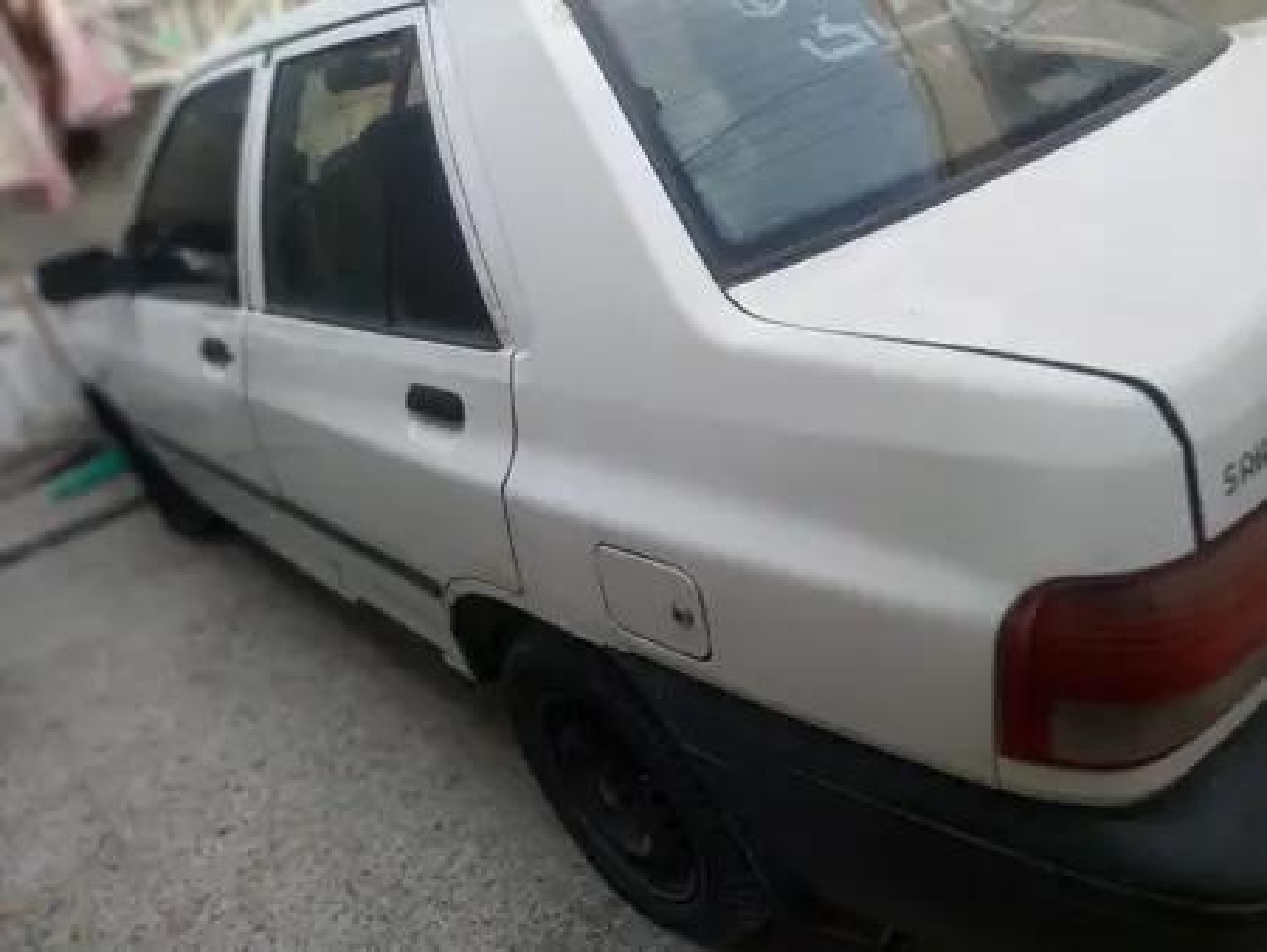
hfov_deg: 67.3
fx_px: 952
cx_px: 634
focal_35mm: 26
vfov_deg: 53.1
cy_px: 476
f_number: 1.8
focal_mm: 4
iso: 20
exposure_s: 1/206
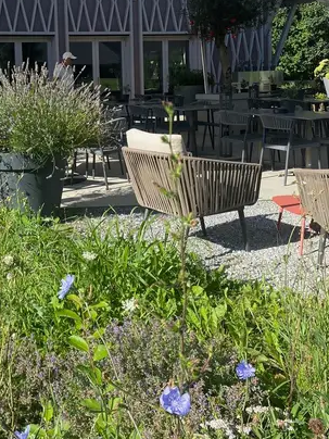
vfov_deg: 41.1
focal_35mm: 45
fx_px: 570
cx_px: 67
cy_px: 123
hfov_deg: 31.4
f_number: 1.8
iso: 32
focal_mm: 4.25
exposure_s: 1/1316
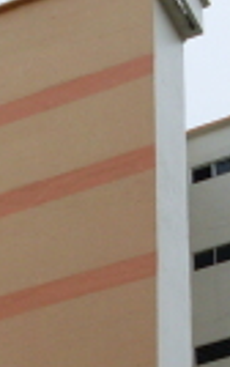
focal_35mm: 165
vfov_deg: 12.3
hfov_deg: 7.9
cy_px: 477
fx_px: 1651
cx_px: -27
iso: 80
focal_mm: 6.3
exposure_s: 1/500
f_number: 2.8
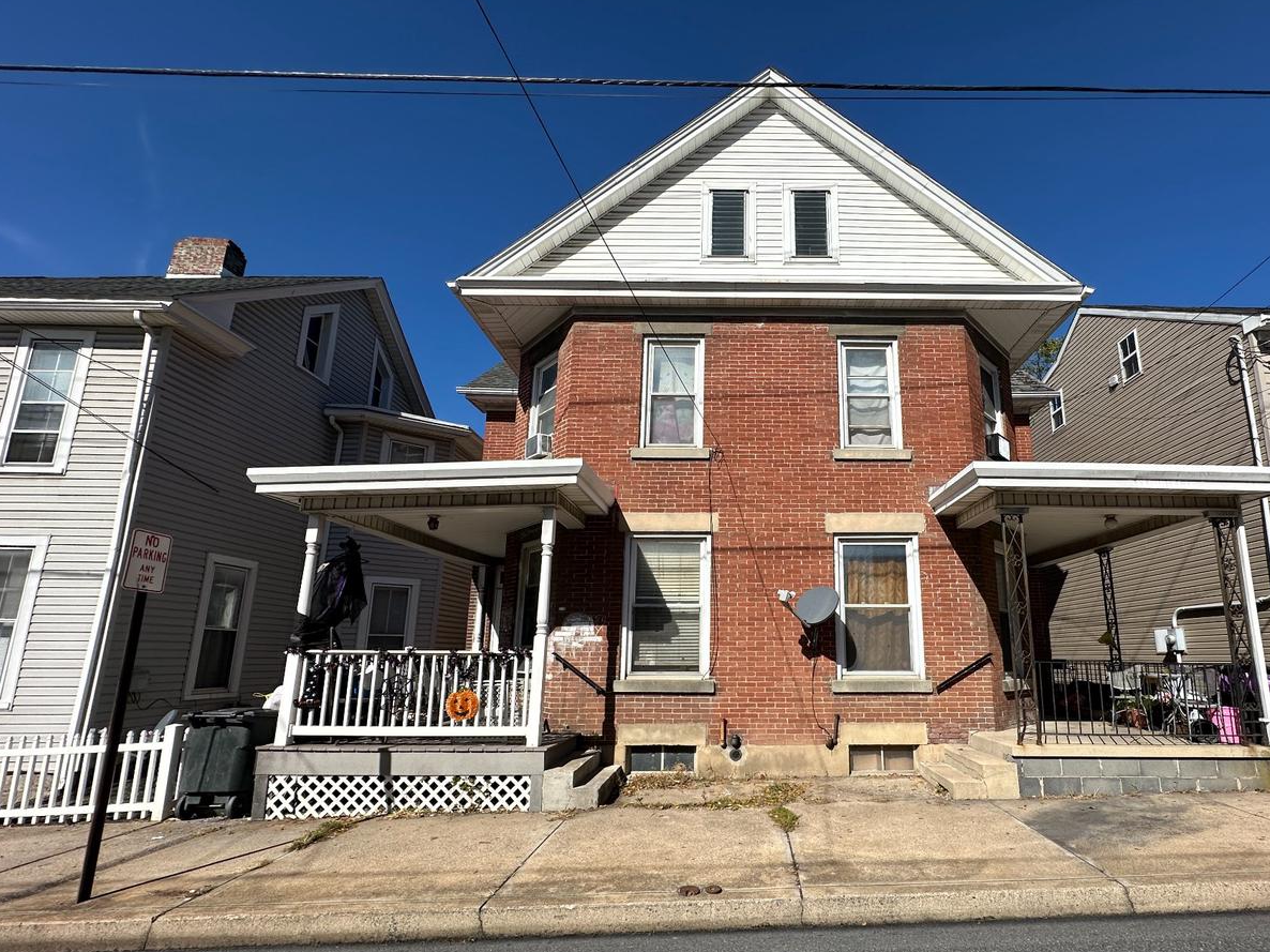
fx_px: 624
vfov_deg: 74.4
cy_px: 534
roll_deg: -0.2
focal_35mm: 17
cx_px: 747
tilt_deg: +10.7
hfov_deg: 90.1
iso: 50
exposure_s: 1/2882
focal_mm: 2.22
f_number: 2.2
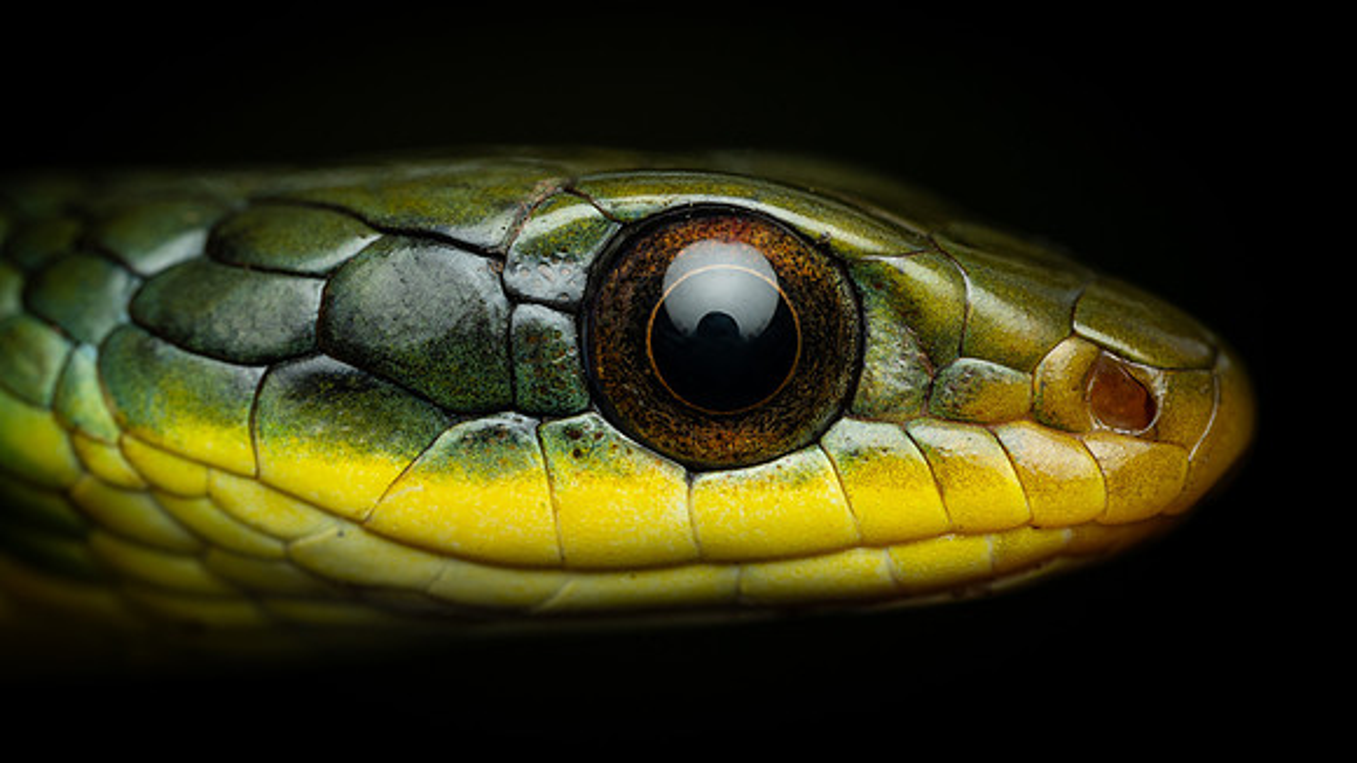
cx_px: 587
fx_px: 6010
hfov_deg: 12.9
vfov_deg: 7.3
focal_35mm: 167
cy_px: 265
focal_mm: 105
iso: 100
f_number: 11
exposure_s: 1/200
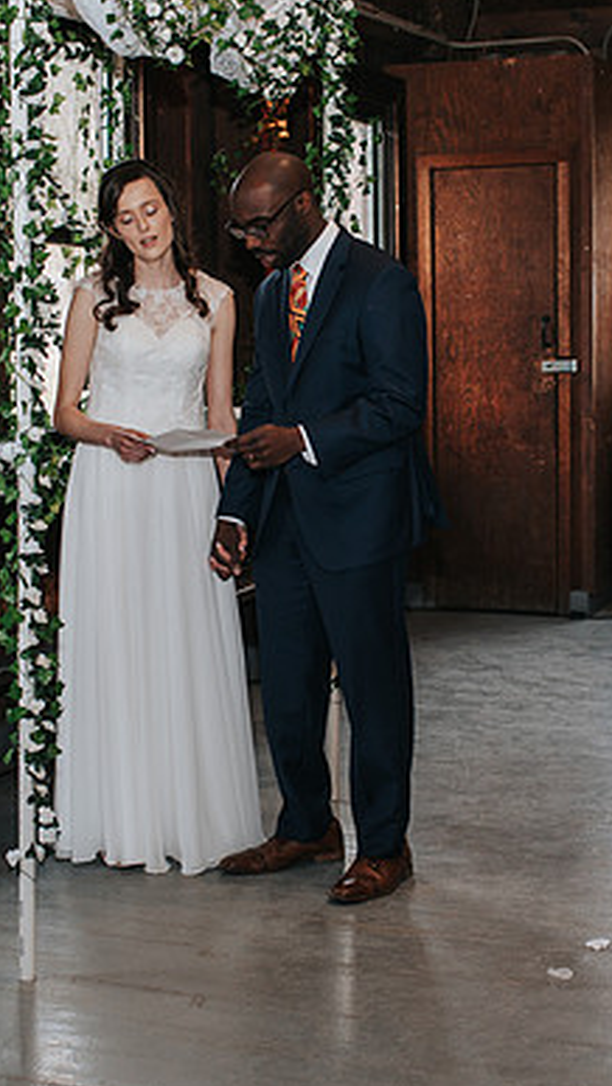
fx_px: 1960
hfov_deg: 17.7
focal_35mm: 68
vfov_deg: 31.0
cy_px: 539
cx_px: 263
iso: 1000
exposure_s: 1/160
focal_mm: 35
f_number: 2.8
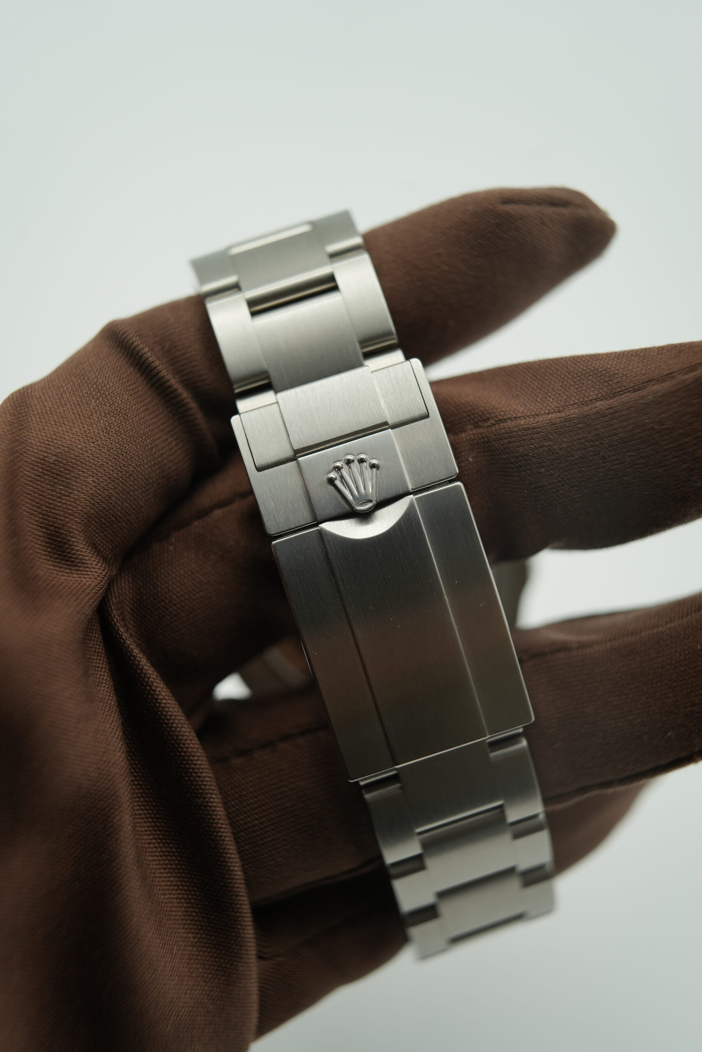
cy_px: 526
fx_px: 1024
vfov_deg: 54.4
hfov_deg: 37.9
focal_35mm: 35
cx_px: 351
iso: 400
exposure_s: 1/250
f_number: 5
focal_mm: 35
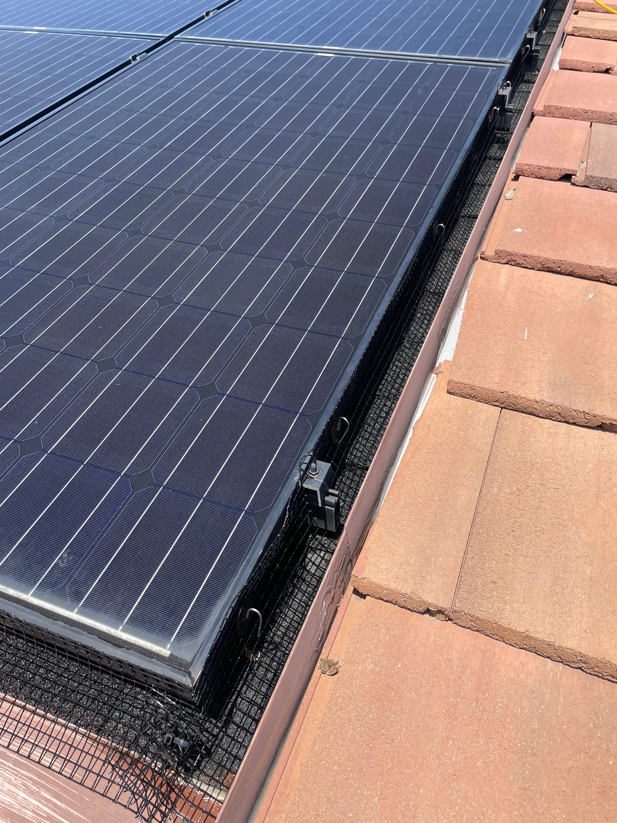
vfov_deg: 67.3
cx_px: 308
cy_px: 412
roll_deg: -5.3
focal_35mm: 26
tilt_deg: -21.9
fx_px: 618
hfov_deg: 53.1
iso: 32
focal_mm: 4.2
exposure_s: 1/2398
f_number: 1.6
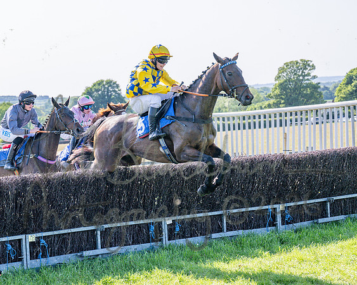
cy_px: 138
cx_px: 64
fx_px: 1138
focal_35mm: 108
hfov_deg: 17.7
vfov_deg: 14.3
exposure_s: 1/2000
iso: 200
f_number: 4
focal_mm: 70
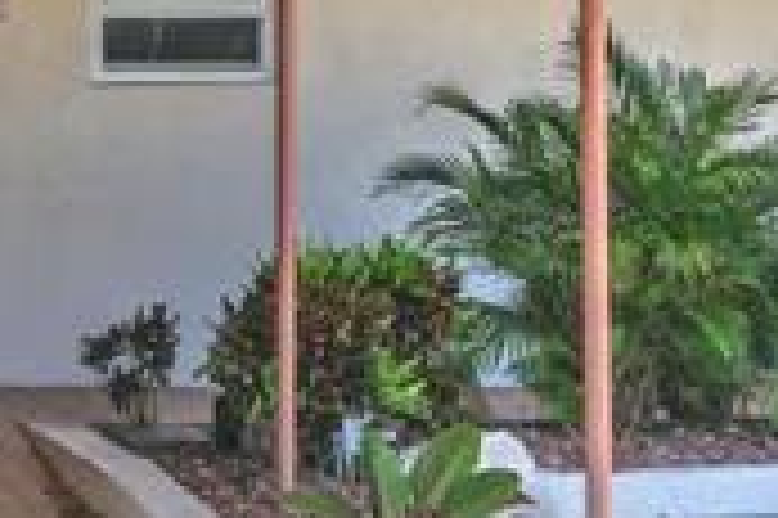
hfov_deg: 15.4
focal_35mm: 133
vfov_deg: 10.2
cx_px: 180
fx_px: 2871
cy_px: 14
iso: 200
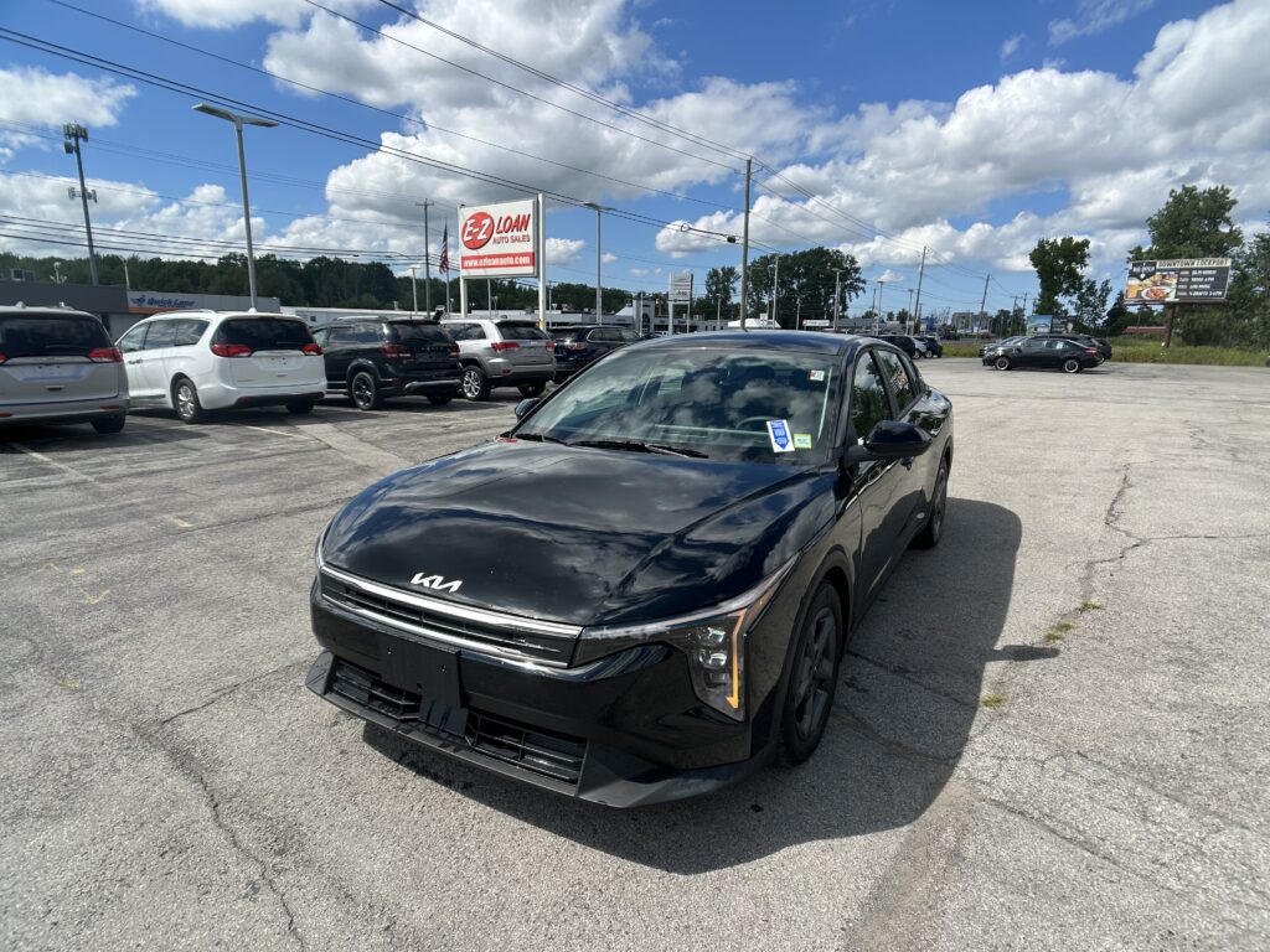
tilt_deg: -10.1
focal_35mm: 26
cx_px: 635
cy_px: 476
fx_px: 954
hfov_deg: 67.3
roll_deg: -0.4
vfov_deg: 53.1
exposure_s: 1/4444
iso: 50
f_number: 1.5
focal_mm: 5.7
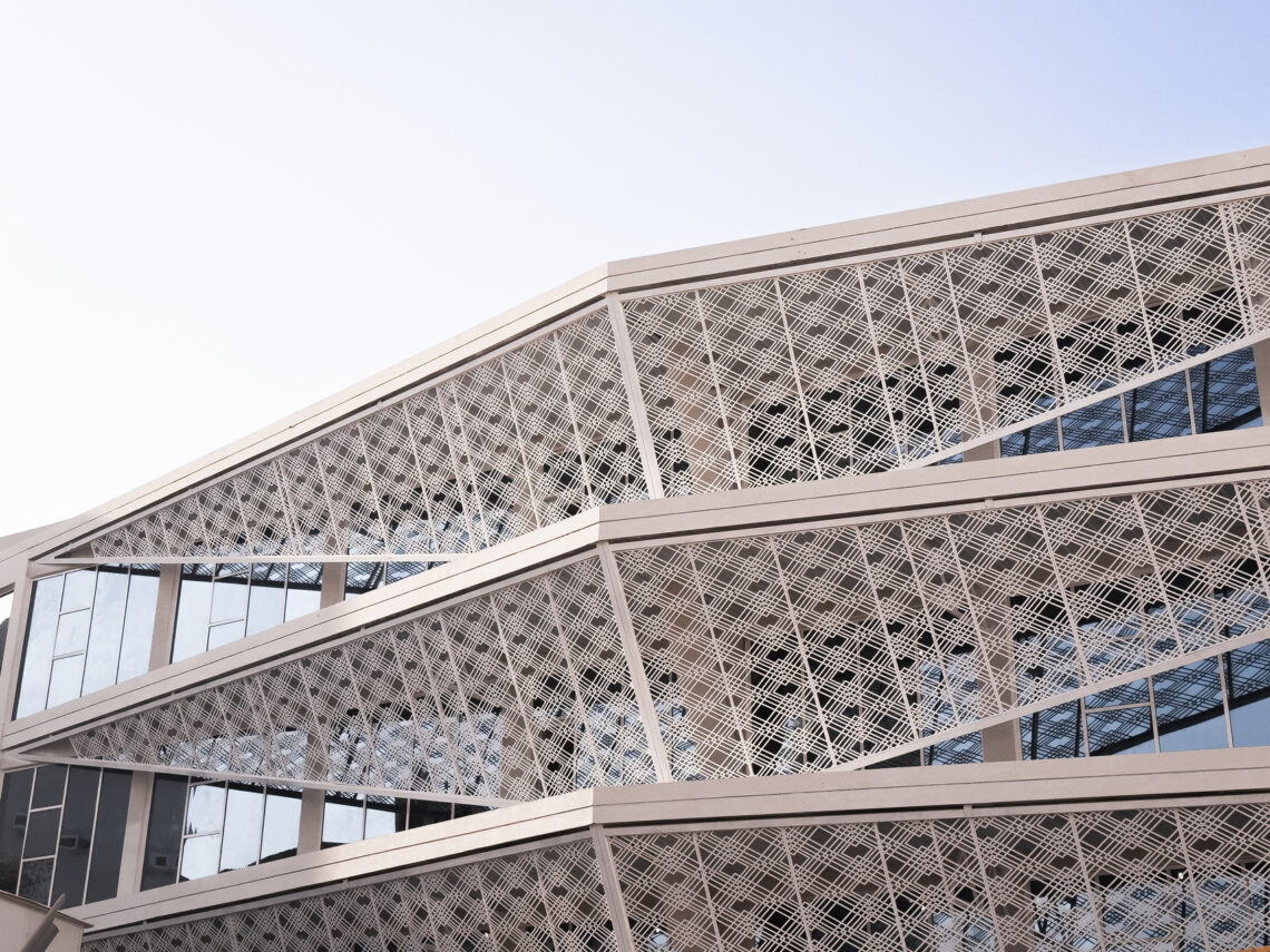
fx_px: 1761
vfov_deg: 30.3
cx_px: 635
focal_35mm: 48
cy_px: 476
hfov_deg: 39.7
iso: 64
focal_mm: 6.76
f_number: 1.8
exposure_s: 1/5000
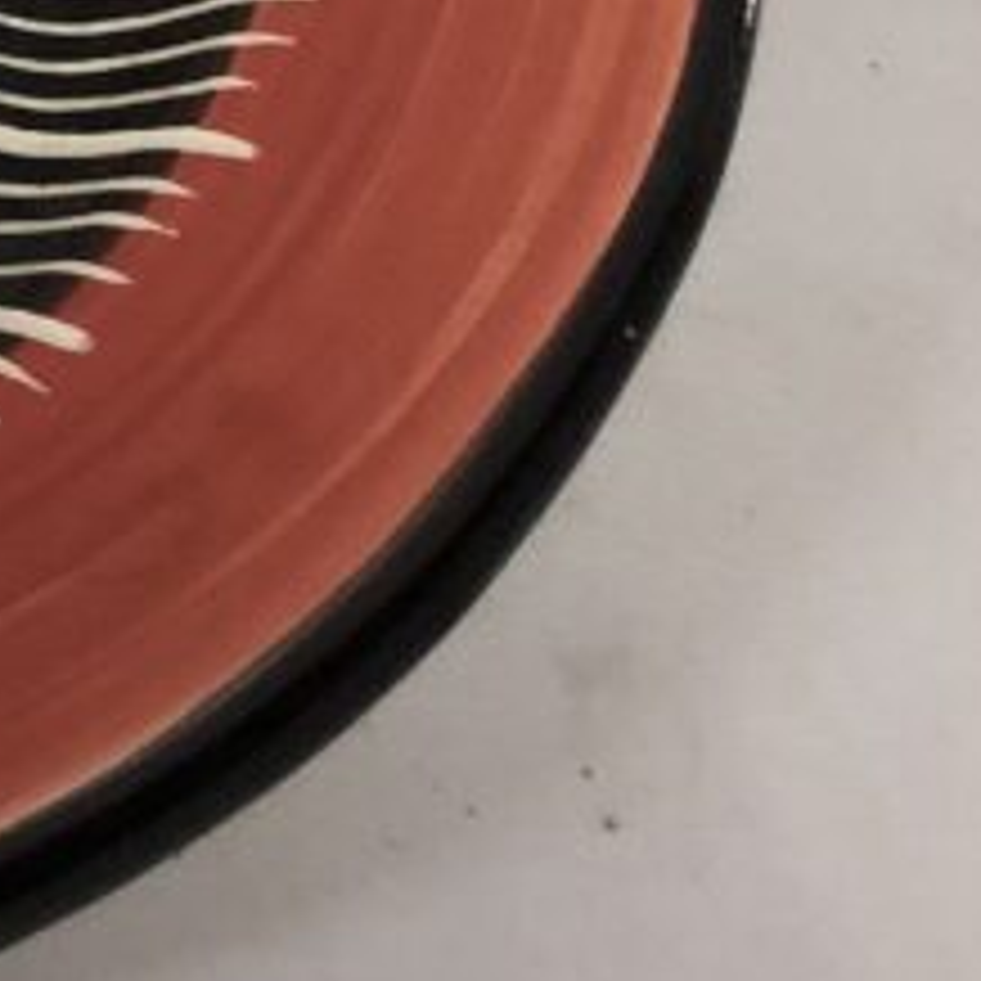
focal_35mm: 116
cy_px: -292
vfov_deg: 14.4
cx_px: -1080
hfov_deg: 12.8
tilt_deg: -49.4
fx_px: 3719
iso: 100
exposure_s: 1/11
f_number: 1.8
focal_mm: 3.99
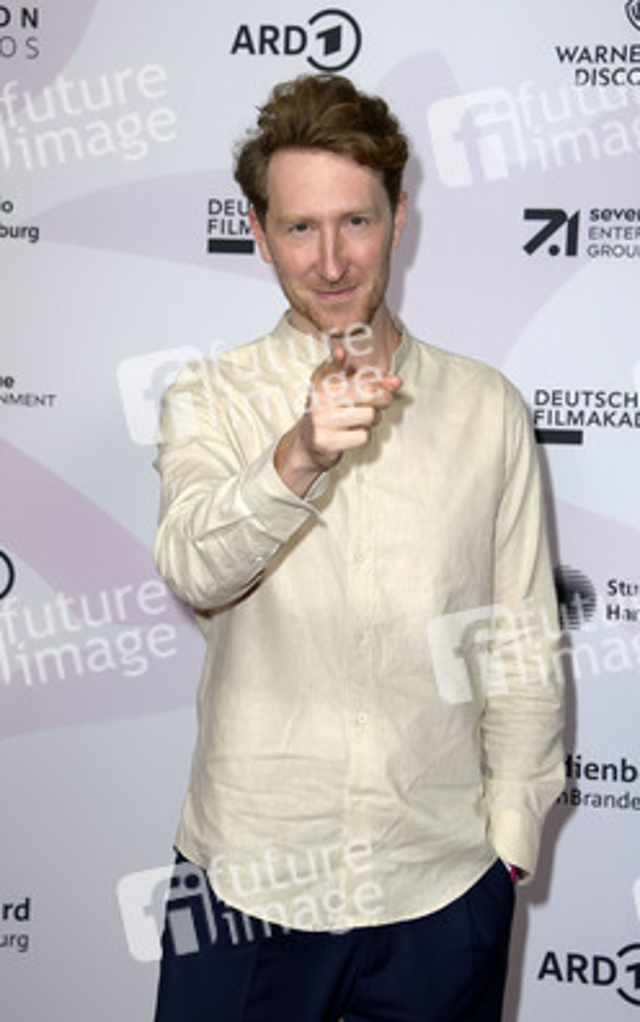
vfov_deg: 27.8
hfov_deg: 17.6
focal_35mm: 74
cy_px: 514
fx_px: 2062
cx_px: 325
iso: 400
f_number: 6.3
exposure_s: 1/250
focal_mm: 72
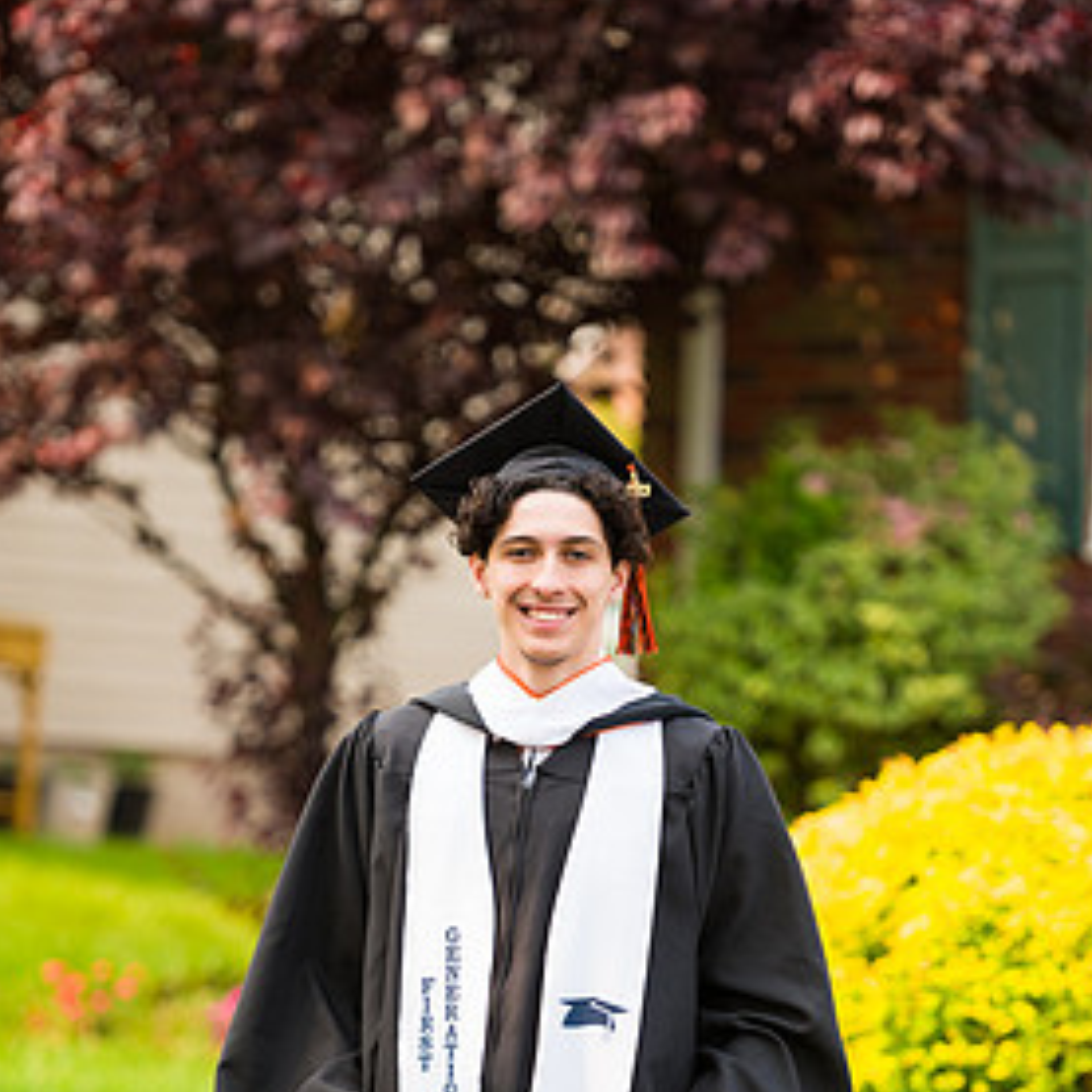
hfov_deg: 8.2
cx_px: 570
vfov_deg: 8.2
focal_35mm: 214
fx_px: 7638
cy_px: 804
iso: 200
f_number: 3.2
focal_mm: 155
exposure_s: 1/640
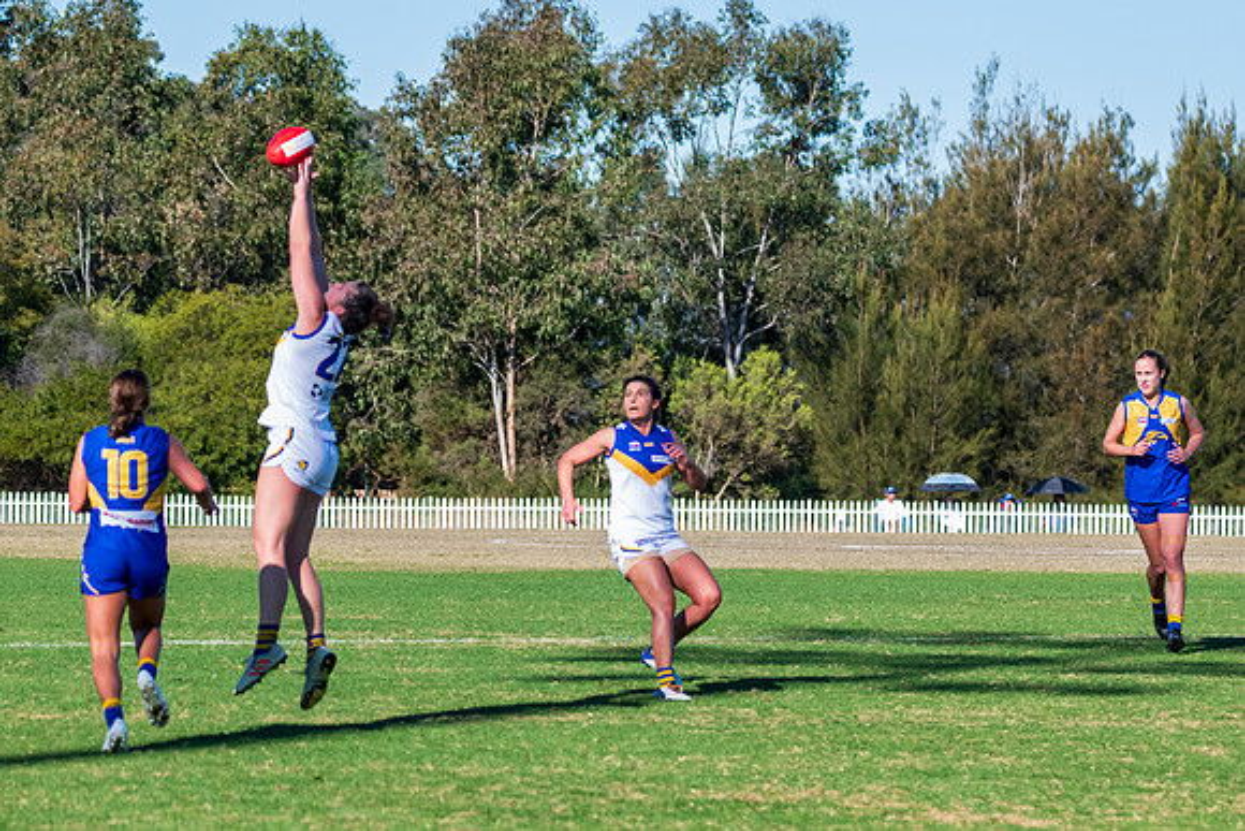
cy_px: 473
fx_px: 7414
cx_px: 603
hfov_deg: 9.6
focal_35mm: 214
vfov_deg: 6.4
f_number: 8
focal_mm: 150
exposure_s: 1/2000
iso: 800
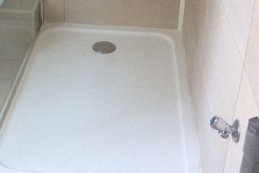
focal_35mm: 64
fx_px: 460
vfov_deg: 20.9
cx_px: 29
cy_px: 22
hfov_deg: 30.1
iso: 200
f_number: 2.4
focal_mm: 3.3
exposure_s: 1/24
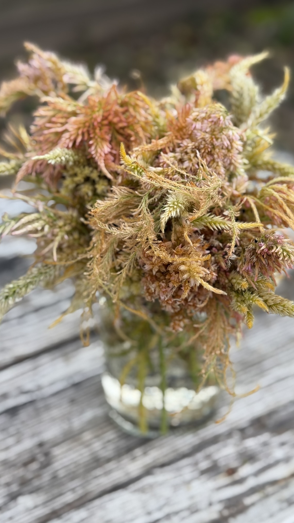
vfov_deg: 39.2
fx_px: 734
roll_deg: -0.2
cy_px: 260
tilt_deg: -43.6
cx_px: 148
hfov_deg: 22.6
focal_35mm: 53
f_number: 1.78
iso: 64
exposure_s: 1/538
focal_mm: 6.76
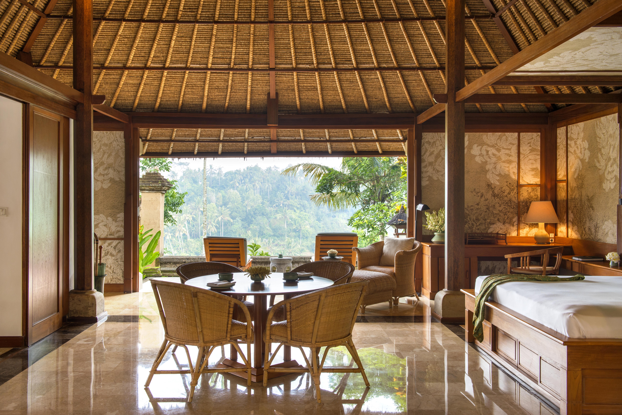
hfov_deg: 54.4
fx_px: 605
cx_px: 311
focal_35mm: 35
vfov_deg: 37.9
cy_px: 208
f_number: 9
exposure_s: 1/3
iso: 400
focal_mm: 35
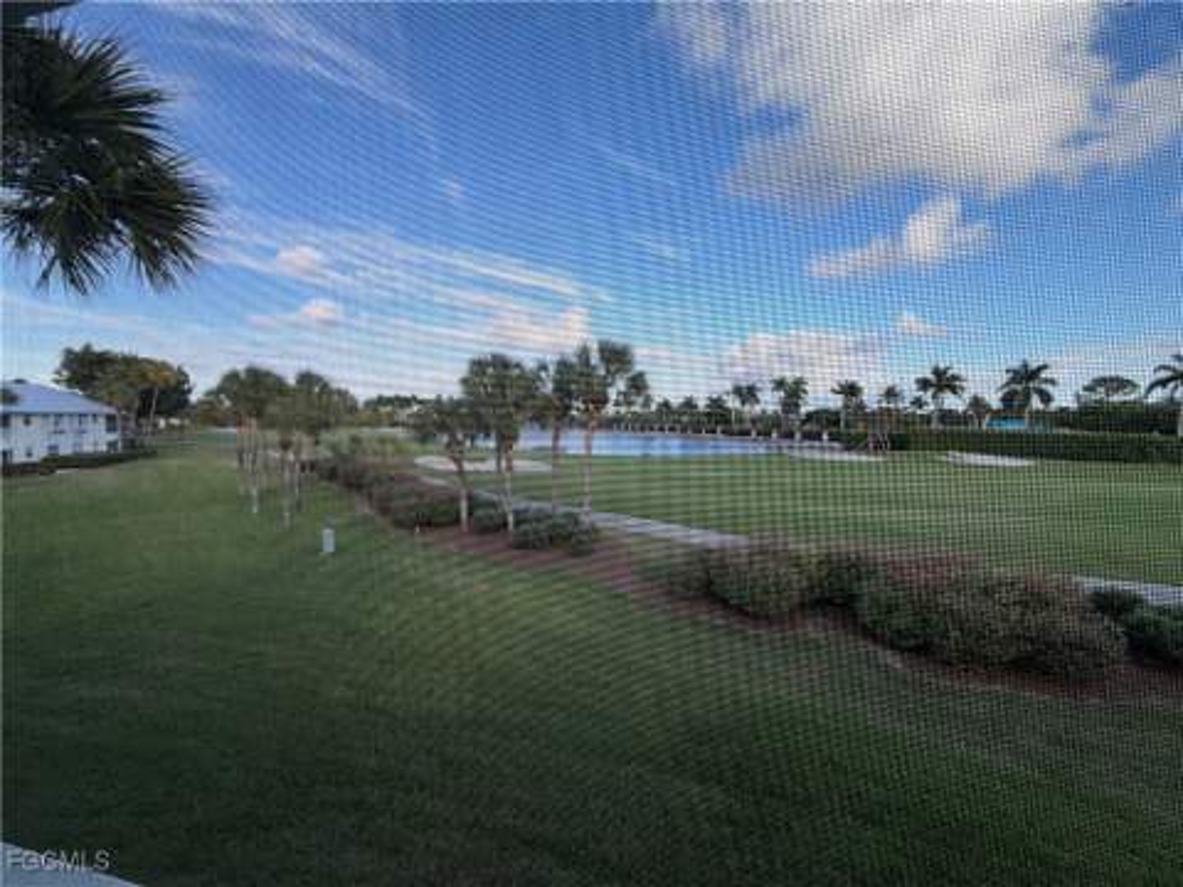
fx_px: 478
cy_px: 444
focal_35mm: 14
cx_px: 592
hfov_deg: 102.1
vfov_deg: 85.7
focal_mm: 2.22
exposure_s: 1/502
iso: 40
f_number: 2.2
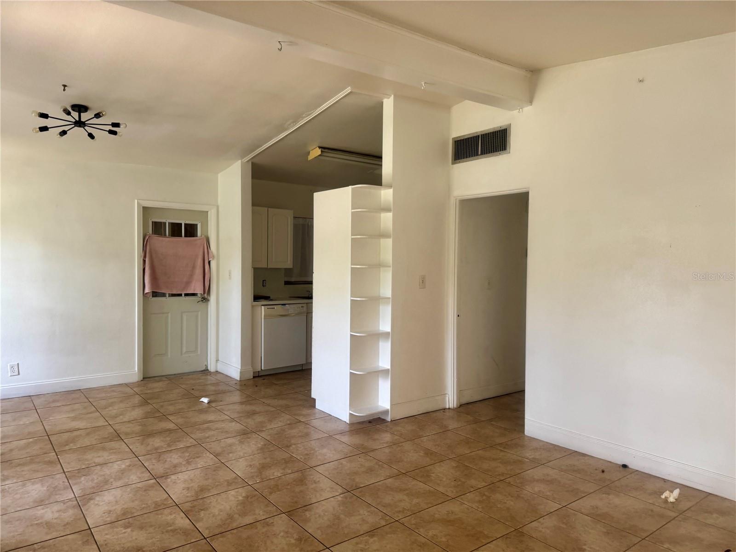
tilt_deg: +0.1
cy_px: 276
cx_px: 368
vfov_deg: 56.8
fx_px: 510
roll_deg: -2.1
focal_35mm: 24
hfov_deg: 71.6
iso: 100
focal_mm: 6.76
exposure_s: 1/121
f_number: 1.78
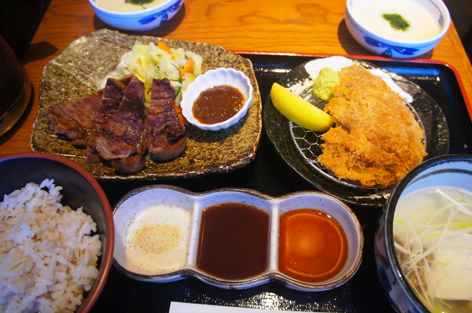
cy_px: 156
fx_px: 353
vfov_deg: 47.8
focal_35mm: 27
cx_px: 236
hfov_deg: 67.5
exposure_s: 1/160
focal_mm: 18
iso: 1000
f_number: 4
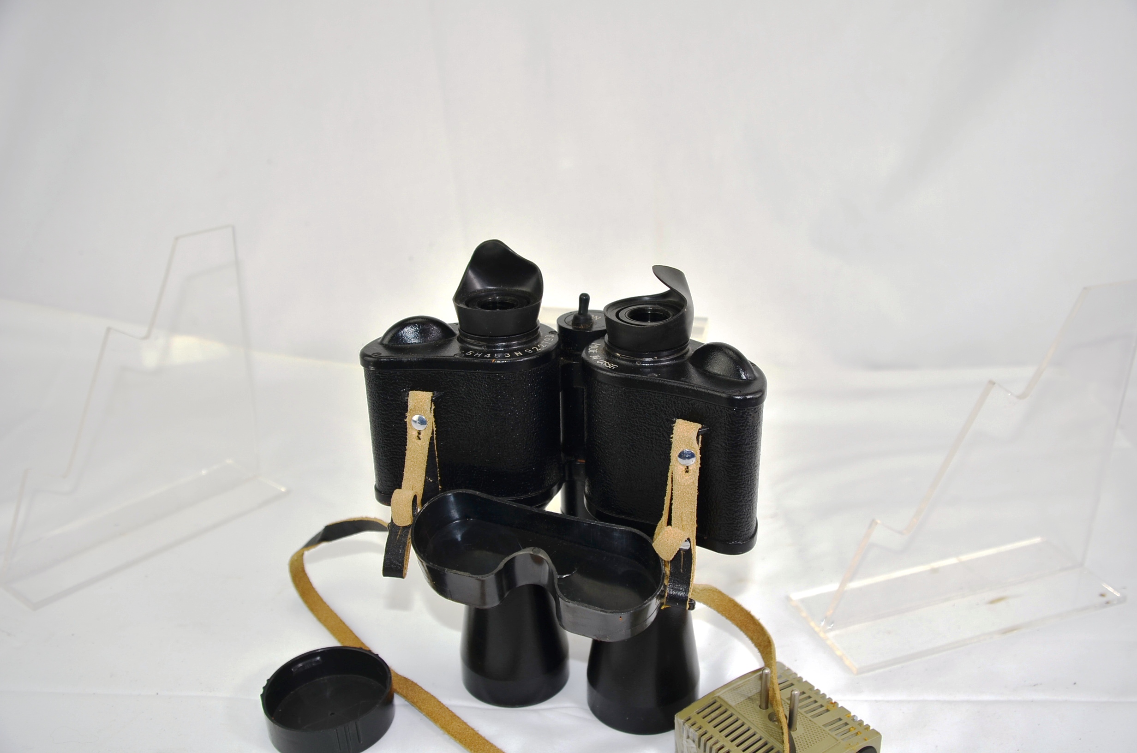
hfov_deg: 57.3
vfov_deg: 39.8
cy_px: 376
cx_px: 568
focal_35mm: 33
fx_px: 1040
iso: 100
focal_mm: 22
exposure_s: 1/250
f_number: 4
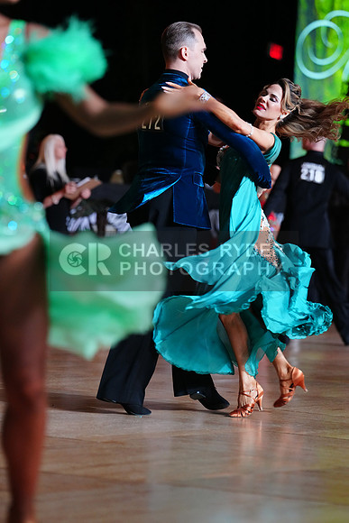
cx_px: 174
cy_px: 262
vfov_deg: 11.5
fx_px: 2587
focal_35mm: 178
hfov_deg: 7.7
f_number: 4
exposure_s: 1/400
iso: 4000
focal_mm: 178
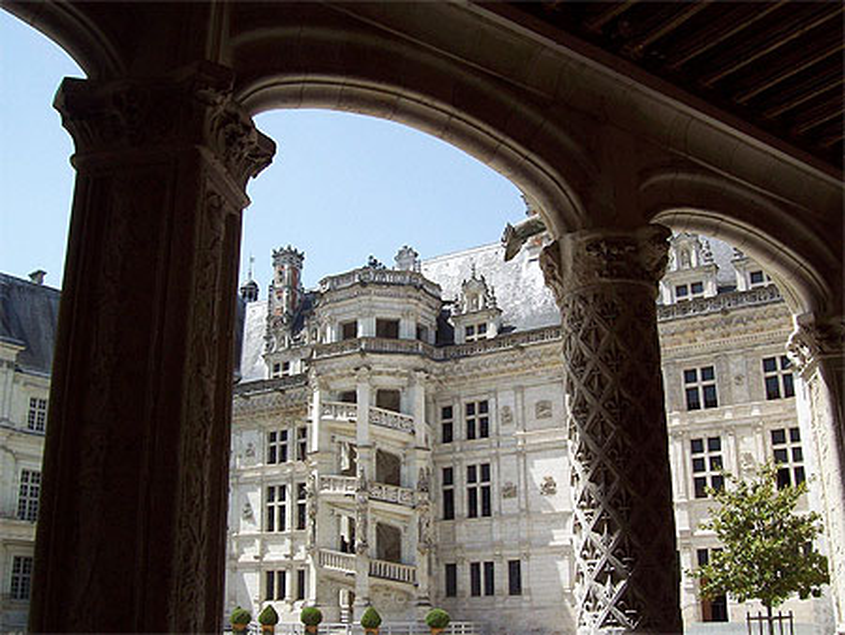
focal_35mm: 36
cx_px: 422
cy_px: 318
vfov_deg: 39.7
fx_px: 879
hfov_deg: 51.3
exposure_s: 1/430
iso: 80
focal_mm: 6
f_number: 4.8
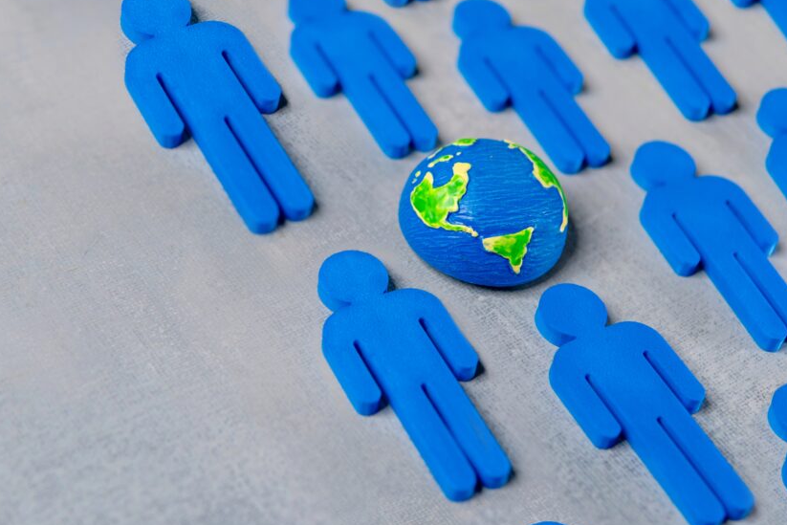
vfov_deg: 24.2
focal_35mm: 56
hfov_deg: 35.6
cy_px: 236
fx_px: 1224
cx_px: 362
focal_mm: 30
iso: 100
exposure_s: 1/200
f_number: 2.8
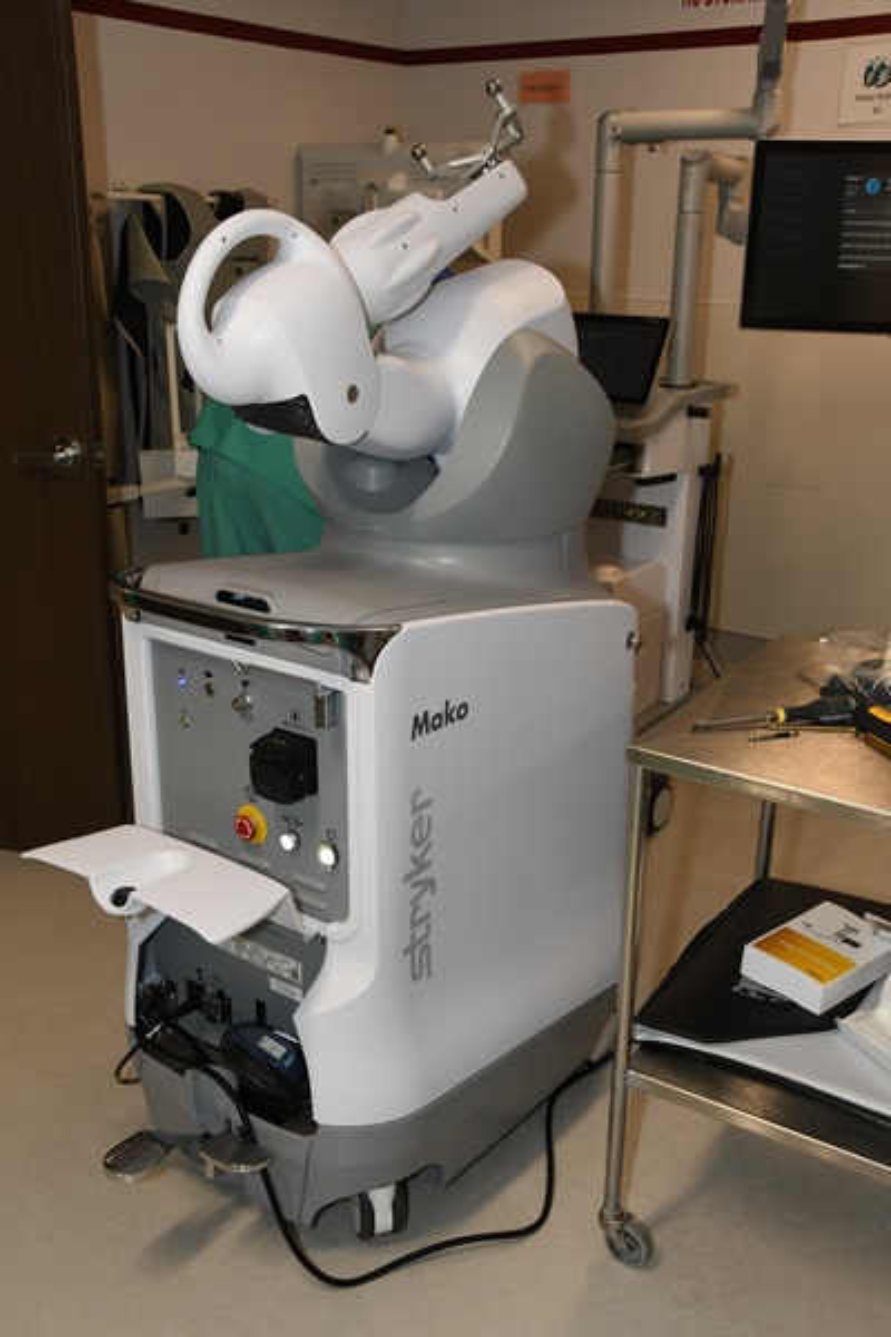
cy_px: 668
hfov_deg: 36.9
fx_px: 1336
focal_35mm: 36
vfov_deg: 53.1
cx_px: 446
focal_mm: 24
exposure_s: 1/60
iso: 400
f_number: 5.6
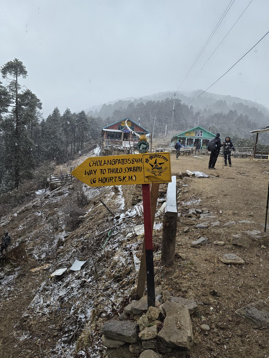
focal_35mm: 23
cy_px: 179
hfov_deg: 58.9
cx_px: 134
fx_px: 238
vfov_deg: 73.9
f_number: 1.7
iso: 125
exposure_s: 1/180
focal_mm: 6.3
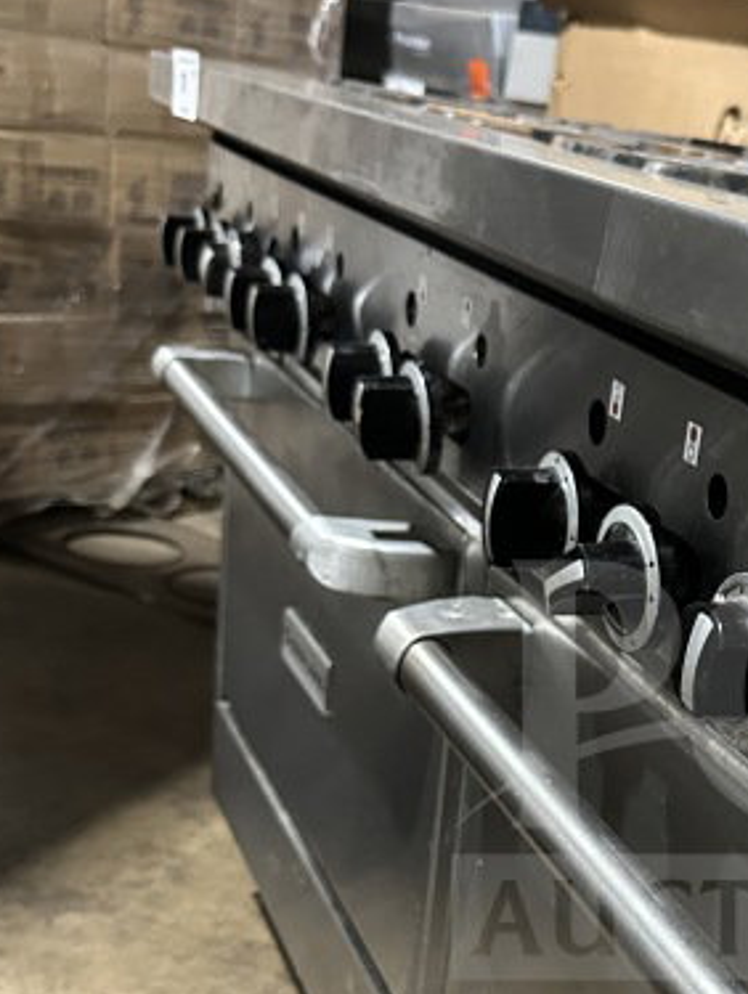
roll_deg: -11.5
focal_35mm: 52
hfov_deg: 26.6
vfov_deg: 35.8
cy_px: 770
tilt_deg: -21.1
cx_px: 748
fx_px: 1496
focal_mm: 6.86
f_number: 1.78
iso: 800
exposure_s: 1/60
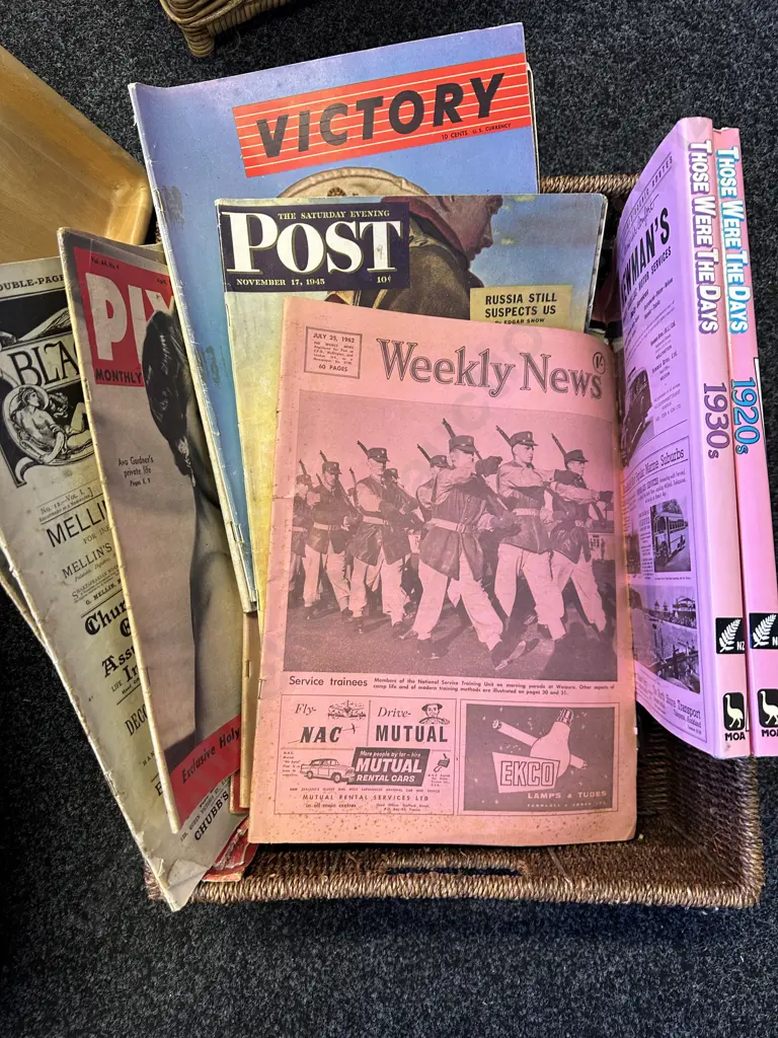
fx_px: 719
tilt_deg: -82.1
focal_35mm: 24
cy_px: 519
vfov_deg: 71.6
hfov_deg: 56.8
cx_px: 389
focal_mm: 6.86
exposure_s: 1/50
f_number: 1.78
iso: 125
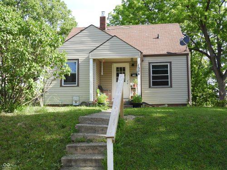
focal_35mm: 40
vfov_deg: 36.0
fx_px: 262
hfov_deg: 46.8
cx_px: 114
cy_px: 85
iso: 100
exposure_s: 1/250
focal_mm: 7.2
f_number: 3.8
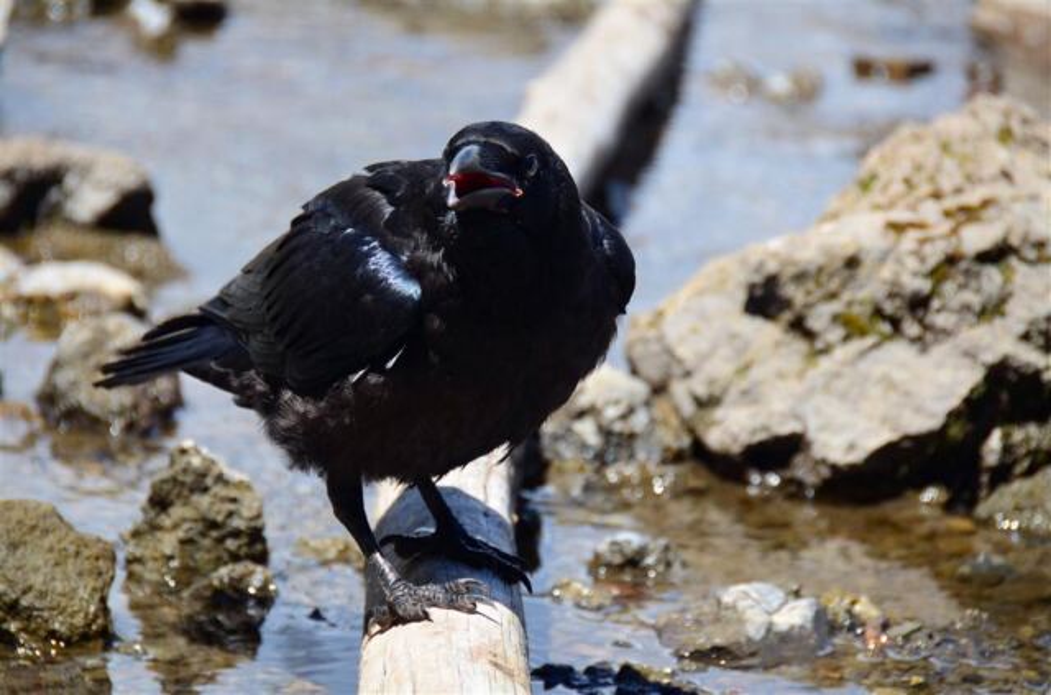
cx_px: 526
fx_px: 8735
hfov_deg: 6.9
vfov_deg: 4.6
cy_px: 348
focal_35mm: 300
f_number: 5.6
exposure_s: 1/640
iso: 200
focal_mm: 200
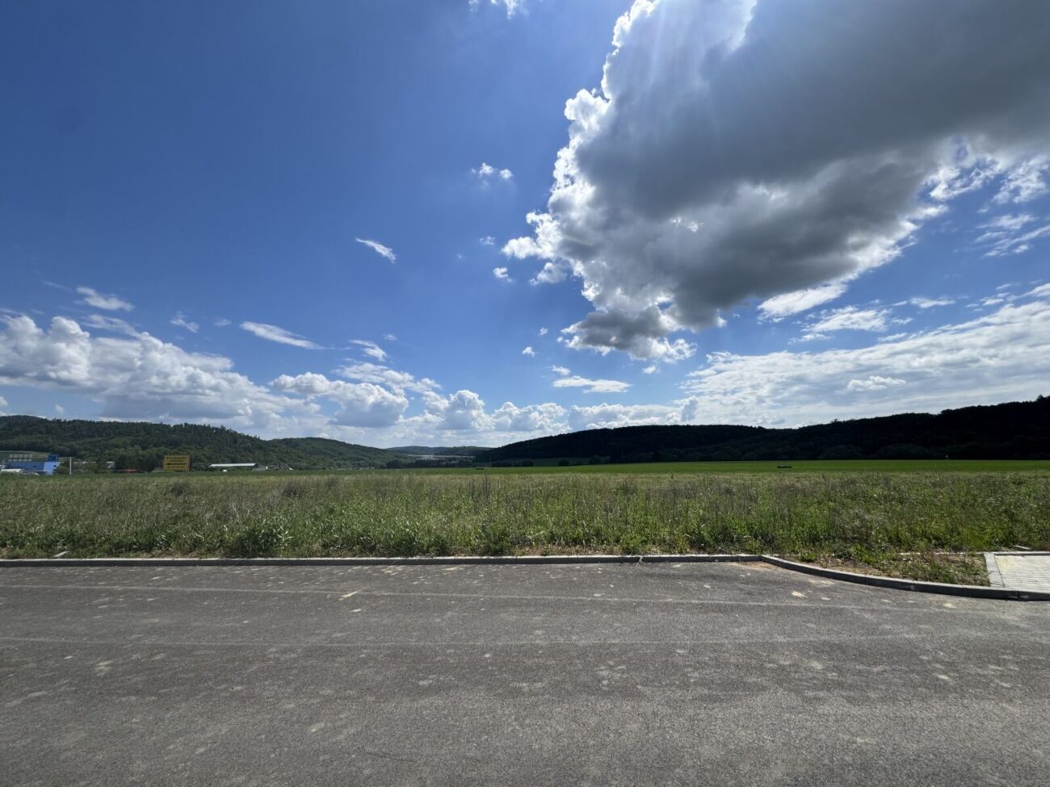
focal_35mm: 14
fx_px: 425
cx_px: 525
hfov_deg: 102.1
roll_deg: +0.9
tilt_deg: +8.4
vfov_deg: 85.7
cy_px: 394
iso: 40
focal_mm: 2.22
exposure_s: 1/3906
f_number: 2.2
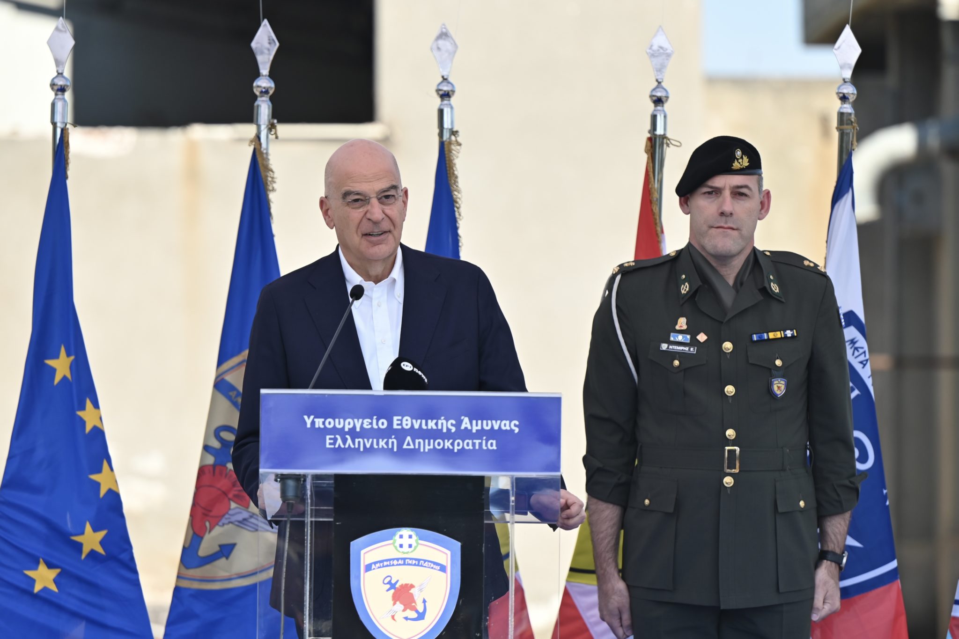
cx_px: 480
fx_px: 5993
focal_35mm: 225
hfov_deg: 9.1
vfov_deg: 6.1
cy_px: 320
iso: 100
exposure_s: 1/1250
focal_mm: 150
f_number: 2.8
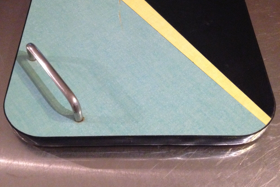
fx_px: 358
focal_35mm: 46
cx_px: 140
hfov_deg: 42.7
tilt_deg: -49.8
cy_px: 47
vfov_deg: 28.8
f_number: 2.4
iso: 500
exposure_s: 1/17
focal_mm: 4.12
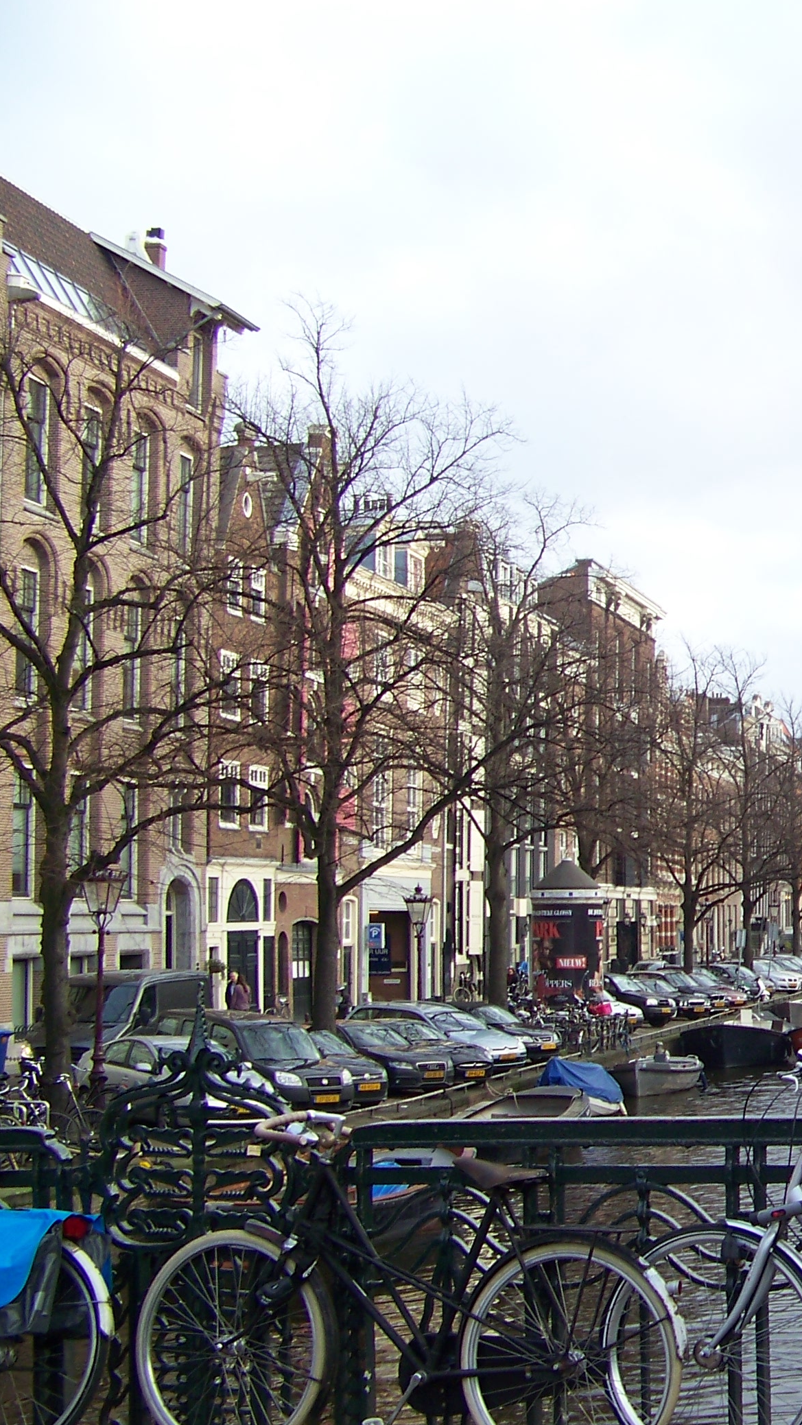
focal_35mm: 58
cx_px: 954
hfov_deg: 19.6
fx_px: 2192
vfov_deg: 36.0
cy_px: 696
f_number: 2.8
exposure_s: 1/100
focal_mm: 5.85
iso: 64
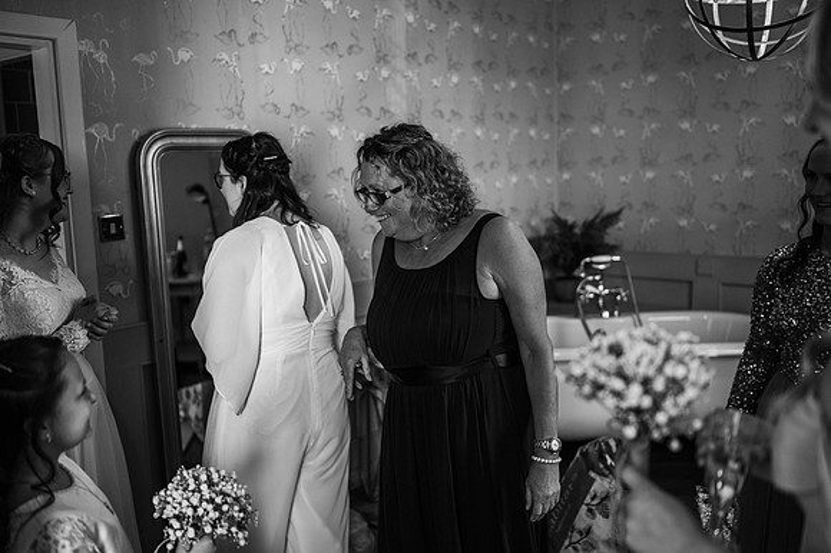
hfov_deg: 54.5
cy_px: 276
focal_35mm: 35
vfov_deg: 37.8
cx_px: 416
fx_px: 807
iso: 400
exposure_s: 1/200
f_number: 2
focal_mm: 35
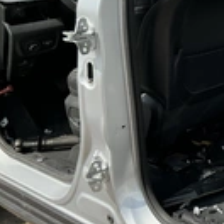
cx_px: 278
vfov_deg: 22.8
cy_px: 53
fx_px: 549
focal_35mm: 75
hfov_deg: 21.2
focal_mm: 3
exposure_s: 1/1311
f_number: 1.8
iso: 25
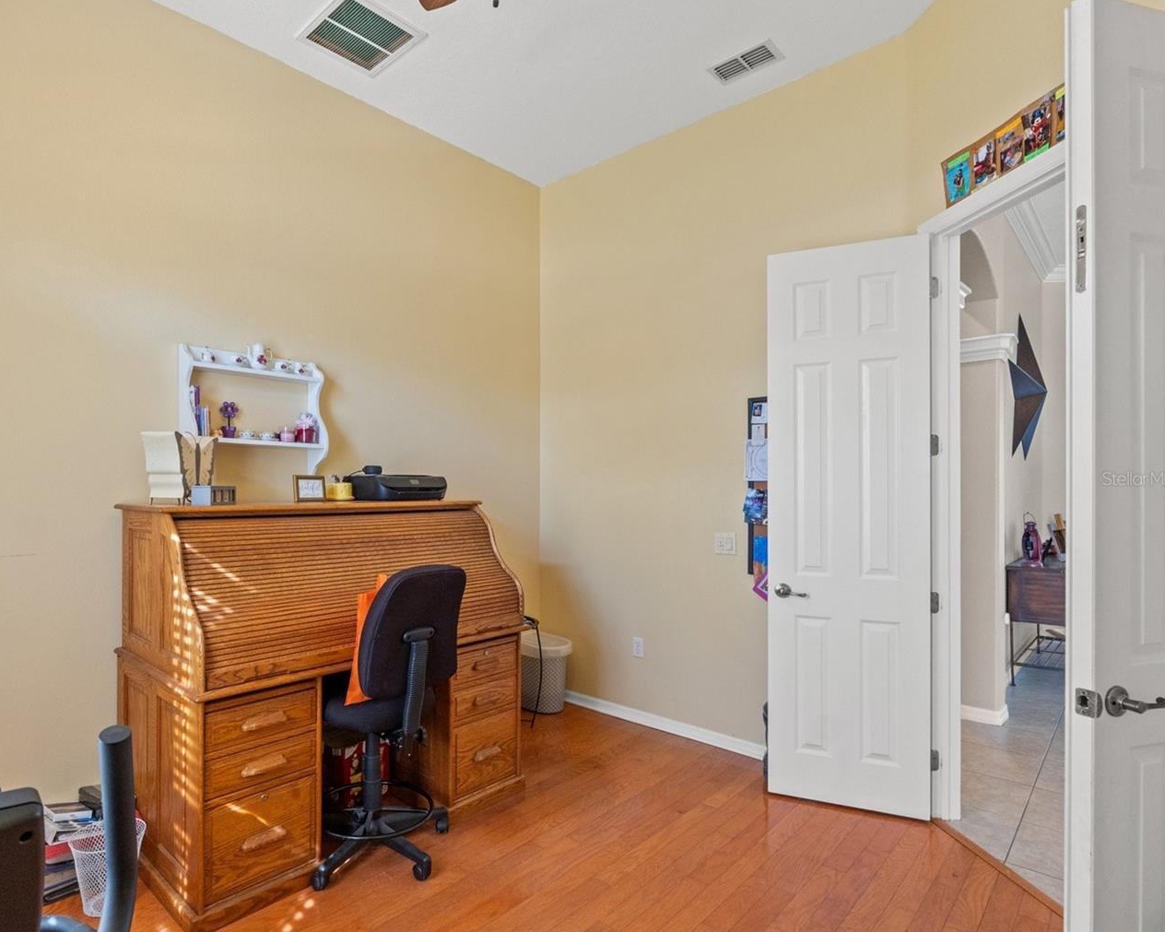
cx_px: 447
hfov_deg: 80.2
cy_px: 478
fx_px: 676
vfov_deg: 69.2
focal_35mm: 20
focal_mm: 11
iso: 400
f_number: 7.1
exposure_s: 1/13
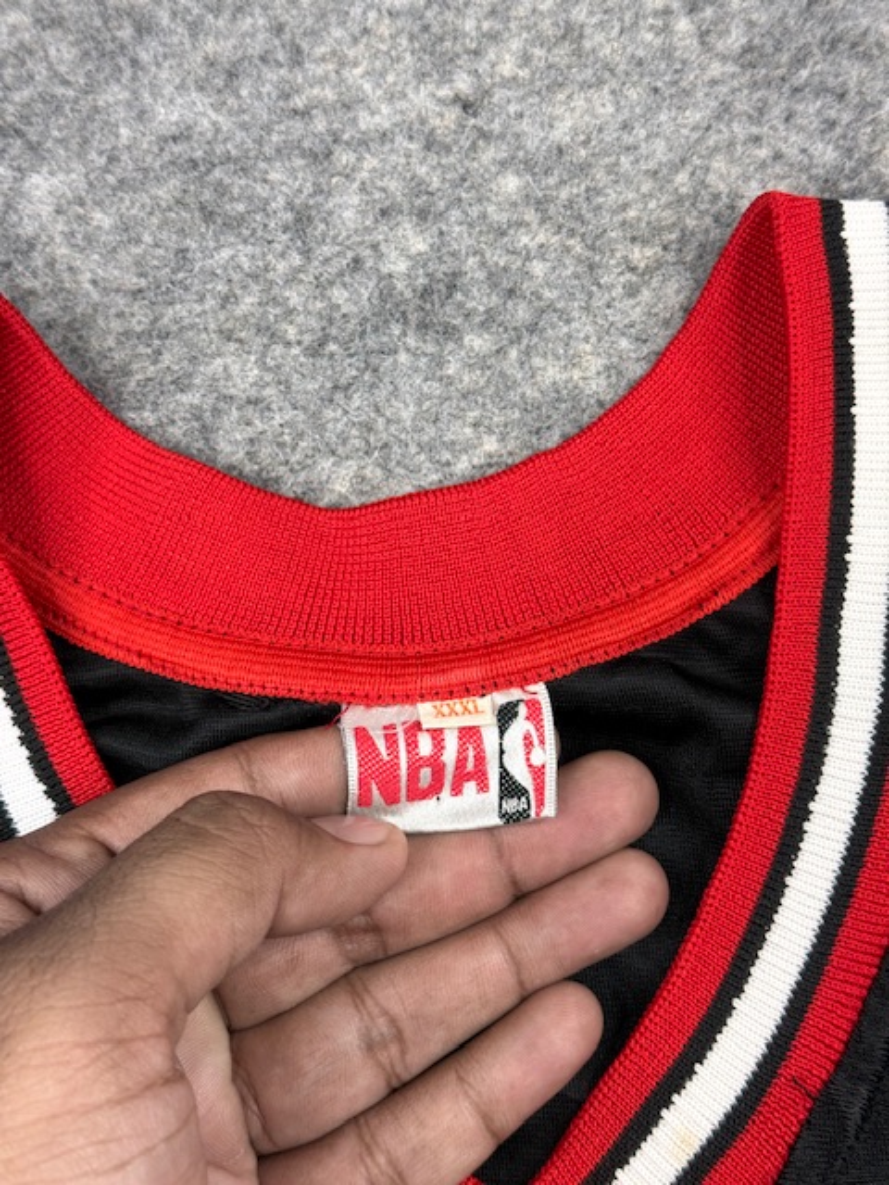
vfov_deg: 39.7
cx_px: 444
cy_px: 592
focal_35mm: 48
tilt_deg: -56.1
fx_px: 1644
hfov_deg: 30.3
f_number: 1.78
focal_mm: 6.76
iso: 64
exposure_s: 1/100
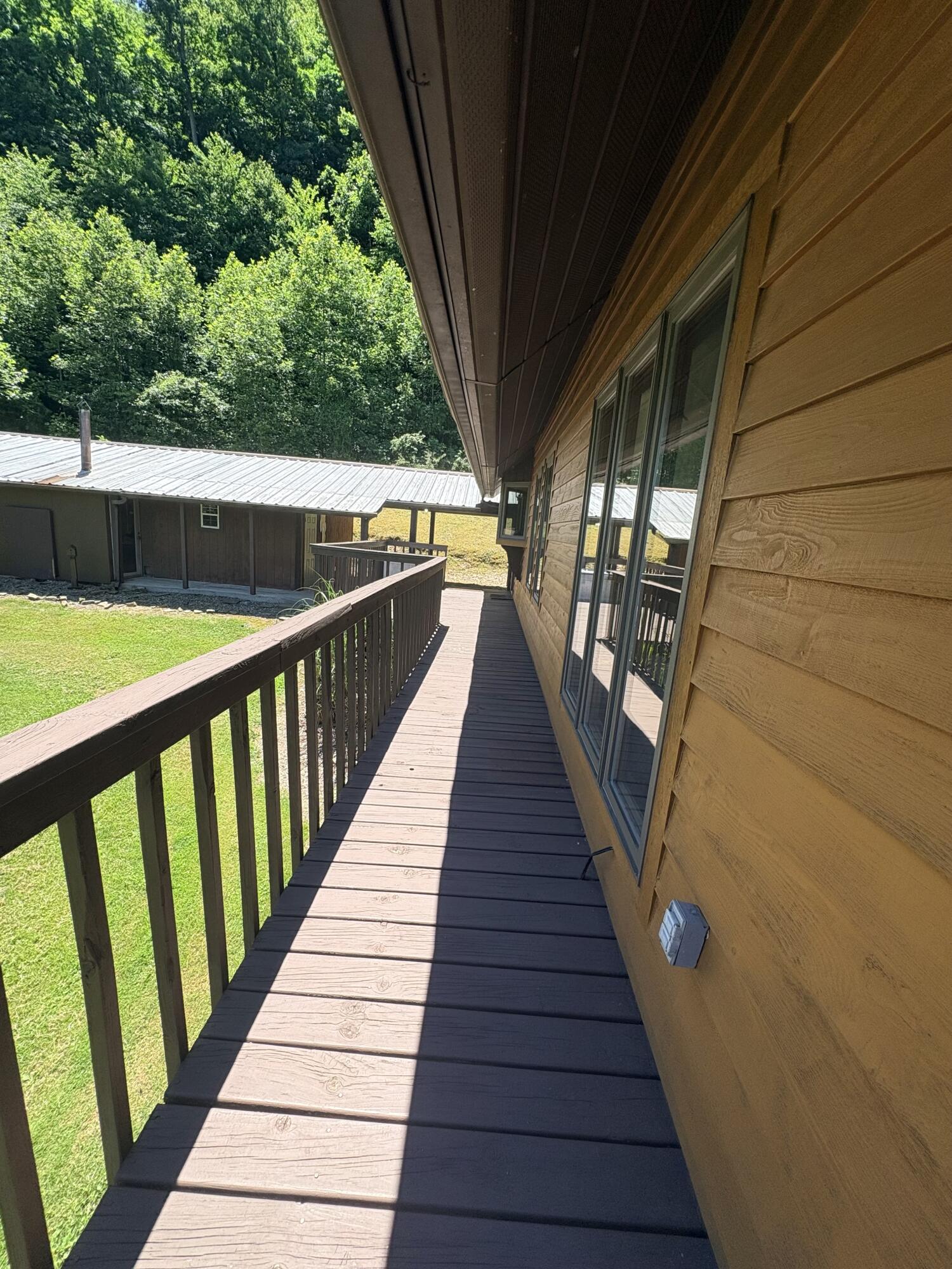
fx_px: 513
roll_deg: -5.3
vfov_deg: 102.1
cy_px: 634
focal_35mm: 14
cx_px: 476
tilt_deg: -10.7
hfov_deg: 85.7
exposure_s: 1/899
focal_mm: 2.22
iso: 64
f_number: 2.2
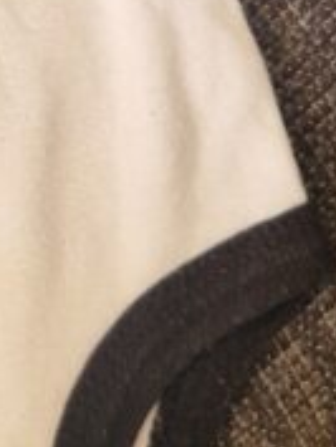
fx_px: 1680
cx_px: -38
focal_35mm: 130
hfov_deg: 11.3
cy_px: -187
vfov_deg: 14.3
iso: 125
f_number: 1.8
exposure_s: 1/180
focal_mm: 5.4
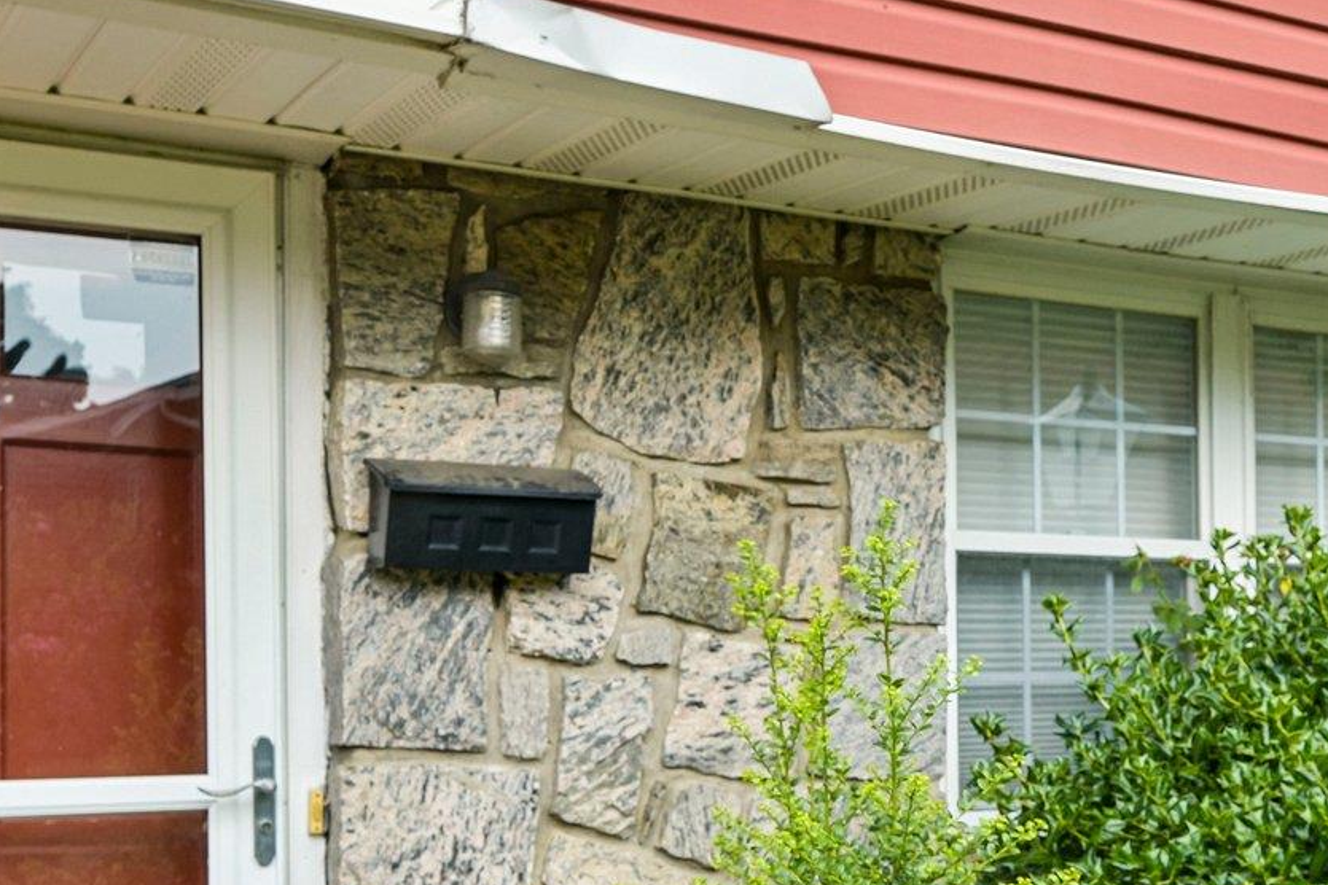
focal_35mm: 54
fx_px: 1992
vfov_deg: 24.4
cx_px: 936
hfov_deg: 36.3
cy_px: 792
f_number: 9
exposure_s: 1/125
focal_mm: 22
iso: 250
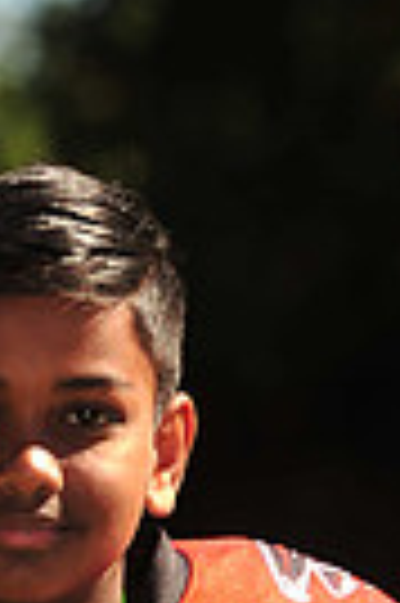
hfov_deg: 2.1
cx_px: 36
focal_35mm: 647
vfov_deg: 3.2
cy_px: 1260
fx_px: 10810
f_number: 5
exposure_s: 1/500
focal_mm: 150
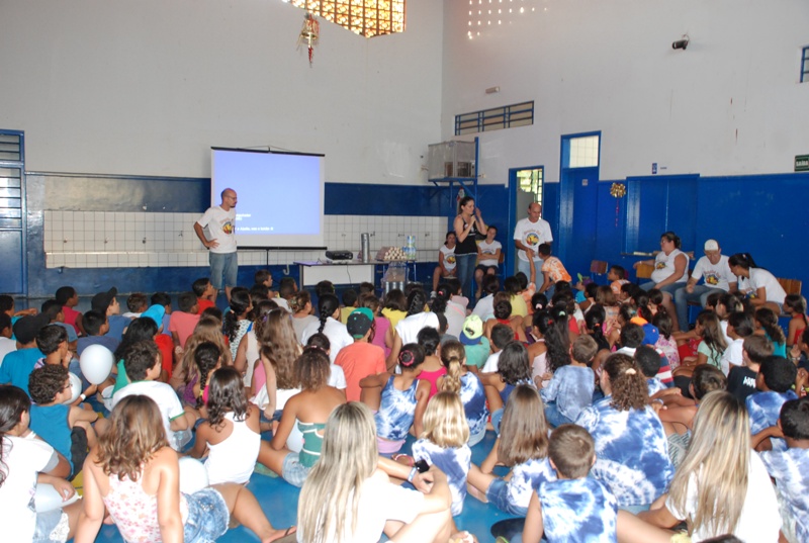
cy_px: 272
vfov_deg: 40.1
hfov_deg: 57.1
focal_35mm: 33
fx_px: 743
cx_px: 404
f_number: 3.8
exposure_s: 1/15
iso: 800
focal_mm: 22
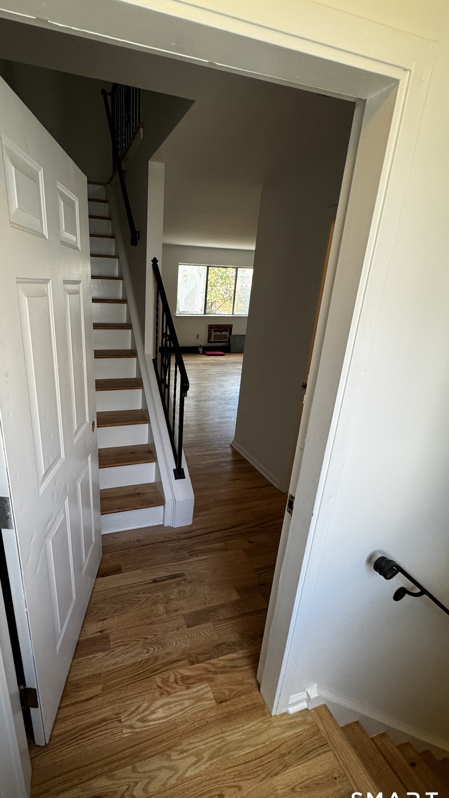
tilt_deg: -18.2
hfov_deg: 65.9
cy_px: 398
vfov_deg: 99.4
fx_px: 339
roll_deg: -1.3
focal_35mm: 16
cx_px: 164
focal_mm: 2.22
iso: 200
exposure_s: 1/120
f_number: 2.2
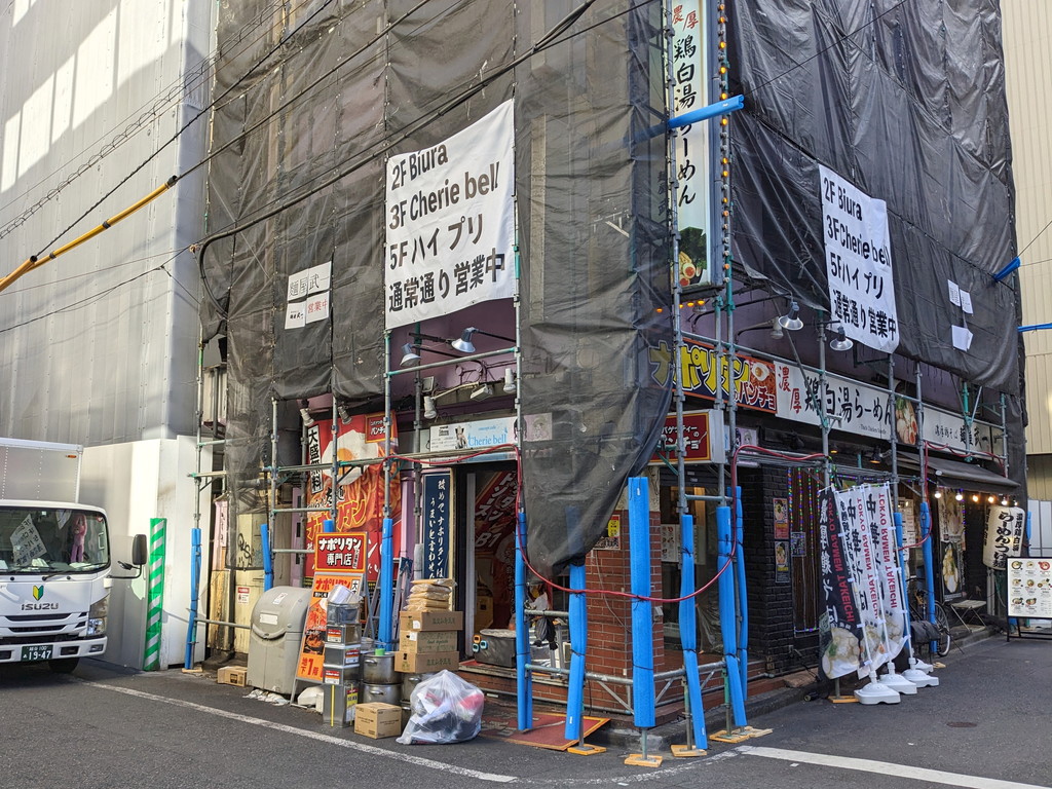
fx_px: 821
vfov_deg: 51.4
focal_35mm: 27
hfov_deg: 65.3
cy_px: 394
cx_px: 526
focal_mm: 4.38
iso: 53
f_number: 1.73
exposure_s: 1/390
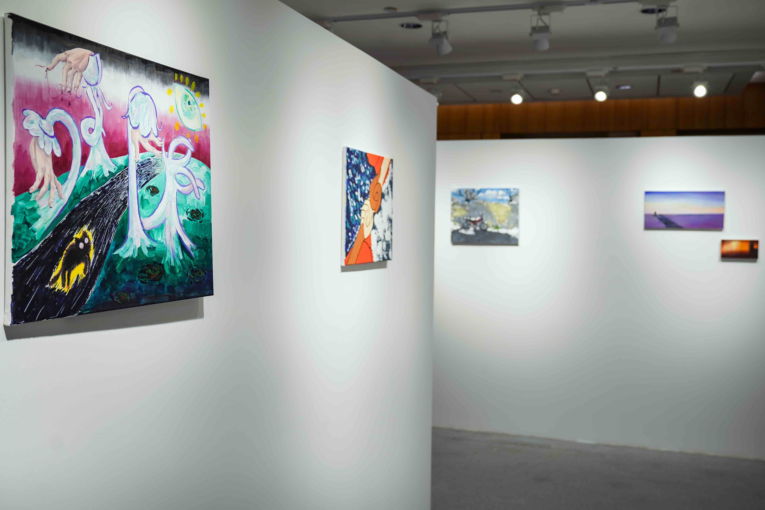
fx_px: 744
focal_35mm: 35
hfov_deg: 54.4
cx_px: 382
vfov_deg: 37.8
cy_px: 255
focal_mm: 35
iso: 125
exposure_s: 1/125
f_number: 4
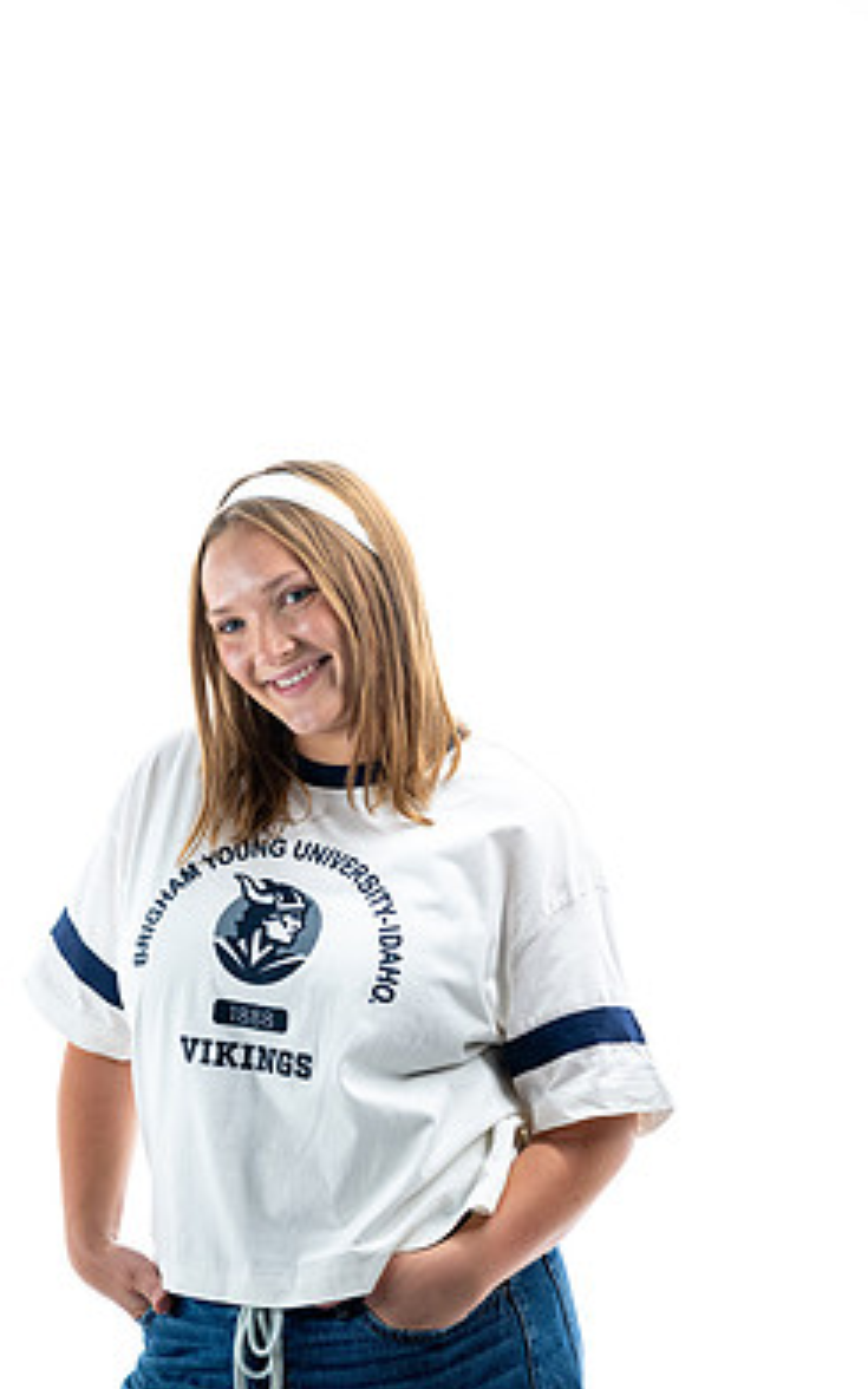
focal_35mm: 82
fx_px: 3104
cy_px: 783
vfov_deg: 25.2
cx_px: 361
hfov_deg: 15.9
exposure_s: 1/160
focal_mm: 70
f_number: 3.5
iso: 640
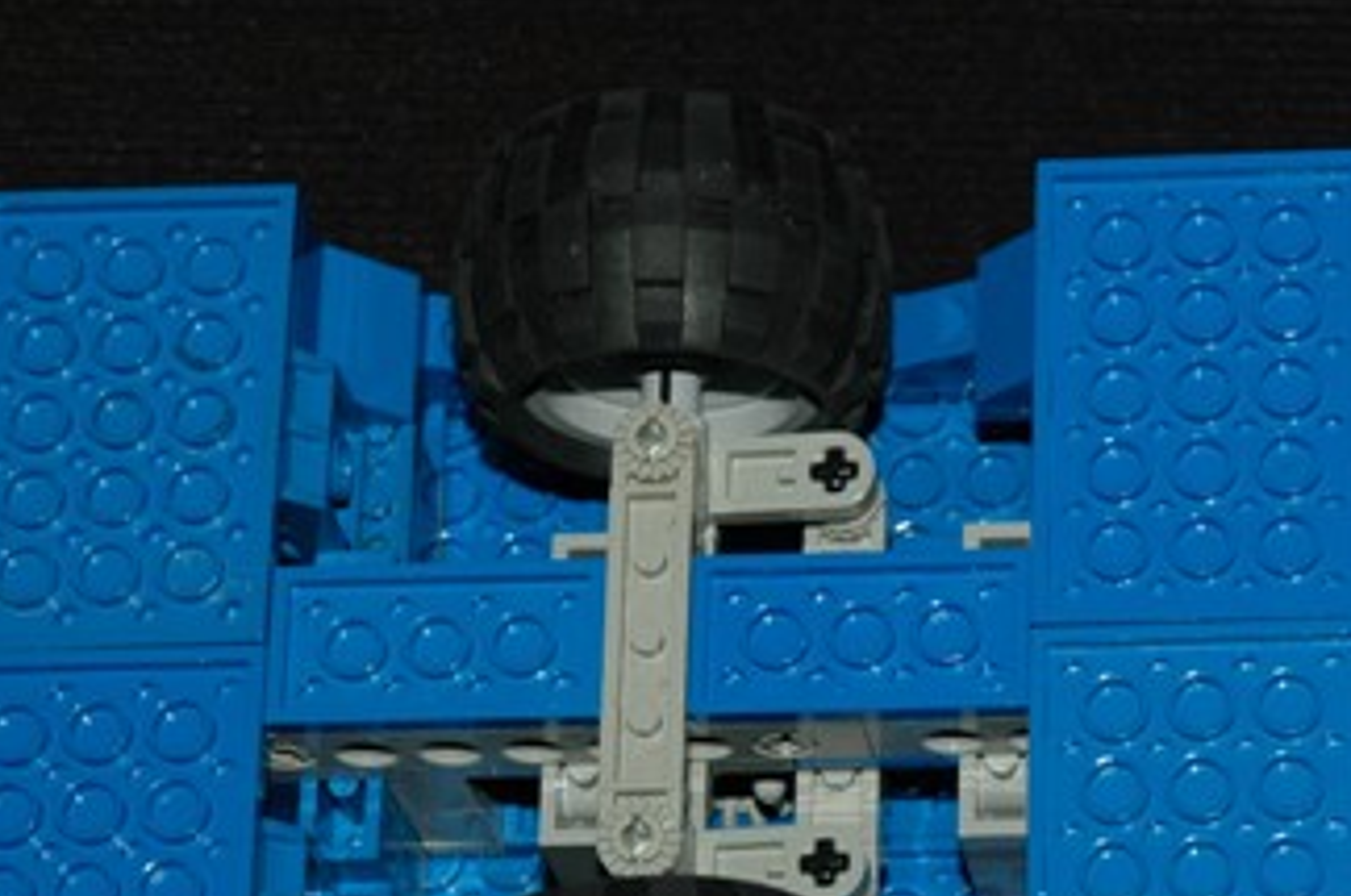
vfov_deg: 8.4
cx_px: 1030
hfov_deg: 12.6
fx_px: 6108
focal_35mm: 163
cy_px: 733
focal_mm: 44
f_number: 6.3
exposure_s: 1/60
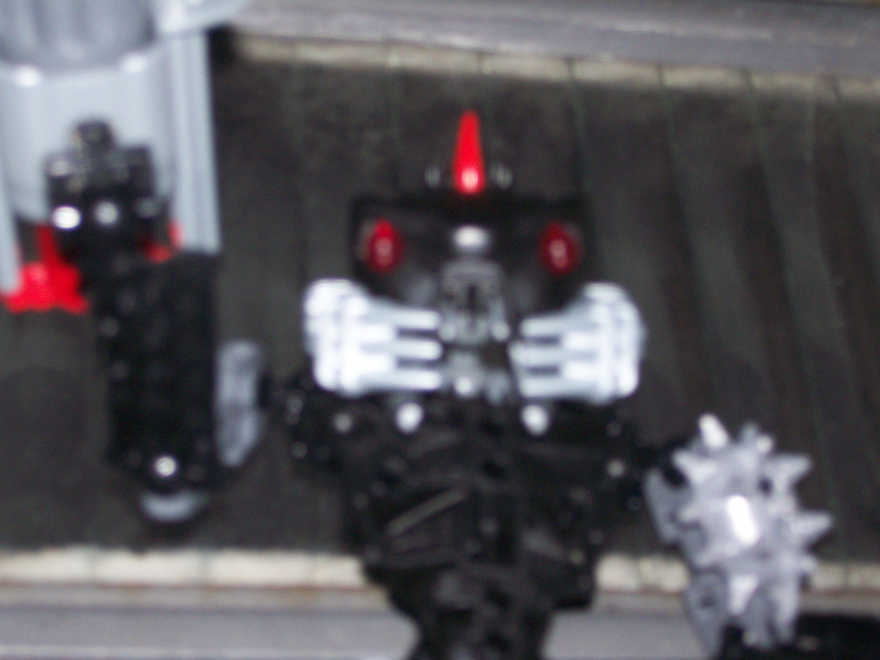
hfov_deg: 22.5
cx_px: 440
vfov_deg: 17.0
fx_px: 2212
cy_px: 330
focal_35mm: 87
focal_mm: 14.3
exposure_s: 1/109
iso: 140
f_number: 4.3
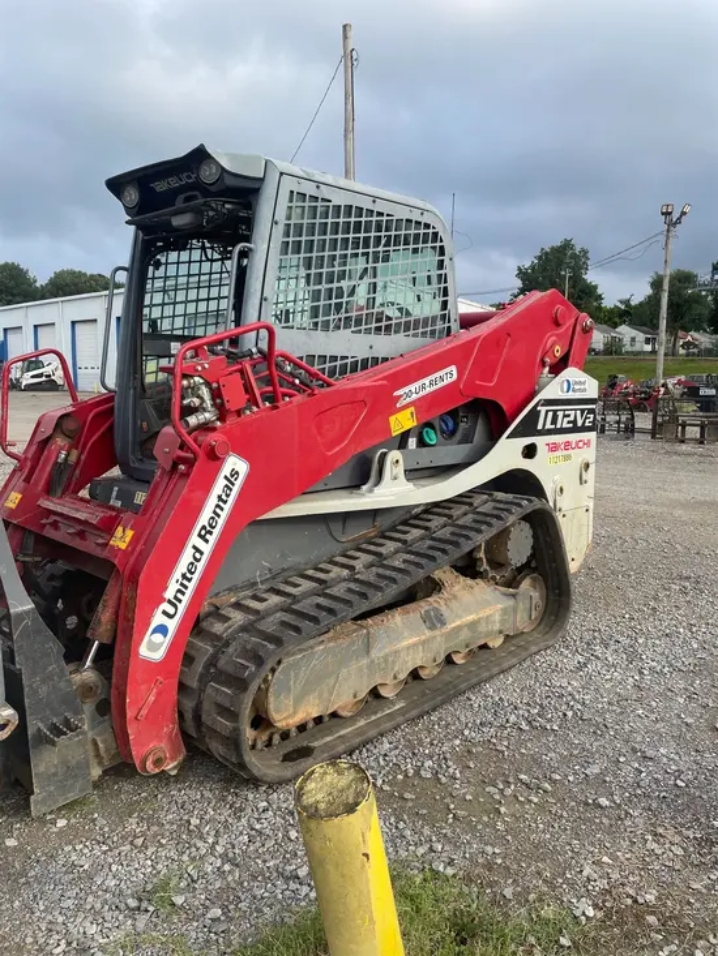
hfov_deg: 53.1
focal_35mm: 26
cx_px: 359
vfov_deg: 67.3
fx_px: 719
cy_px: 478
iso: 32
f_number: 1.6
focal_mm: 4.2
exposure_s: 1/1072
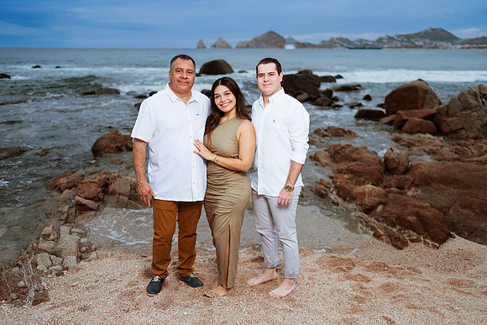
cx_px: 244
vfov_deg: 37.9
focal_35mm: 35
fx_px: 474
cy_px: 162
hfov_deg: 54.4
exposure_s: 1/500
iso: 100
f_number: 1.8
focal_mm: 35
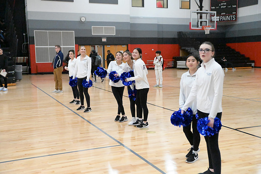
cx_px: 130
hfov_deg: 42.8
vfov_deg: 29.2
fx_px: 333
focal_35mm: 46
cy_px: 87
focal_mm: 46
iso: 51200
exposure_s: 1/8000
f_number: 2.8
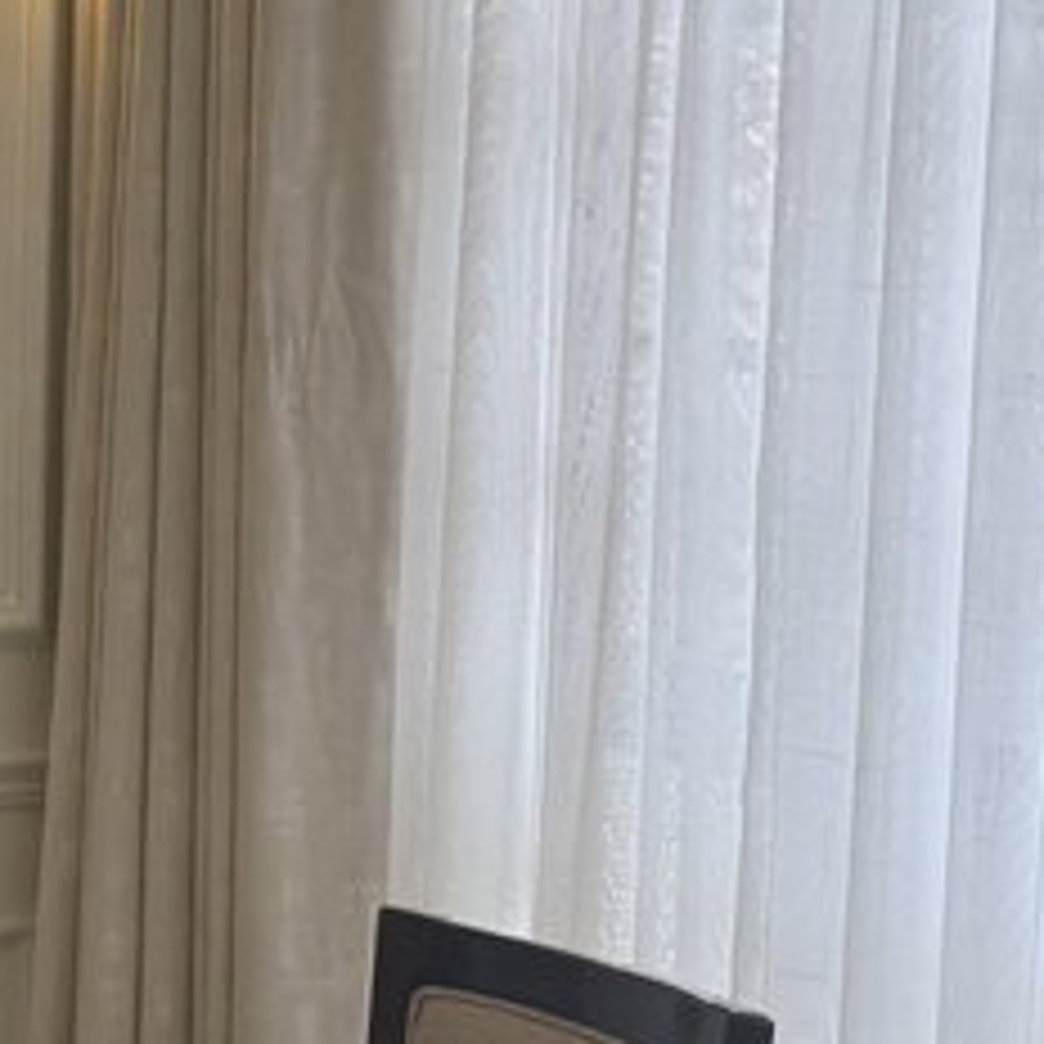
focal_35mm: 146
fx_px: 4982
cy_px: 662
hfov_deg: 11.9
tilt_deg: -7.2
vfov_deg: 12.0
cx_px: 99
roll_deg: -0.8
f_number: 1.78
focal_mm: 6.76
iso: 80
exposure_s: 1/394
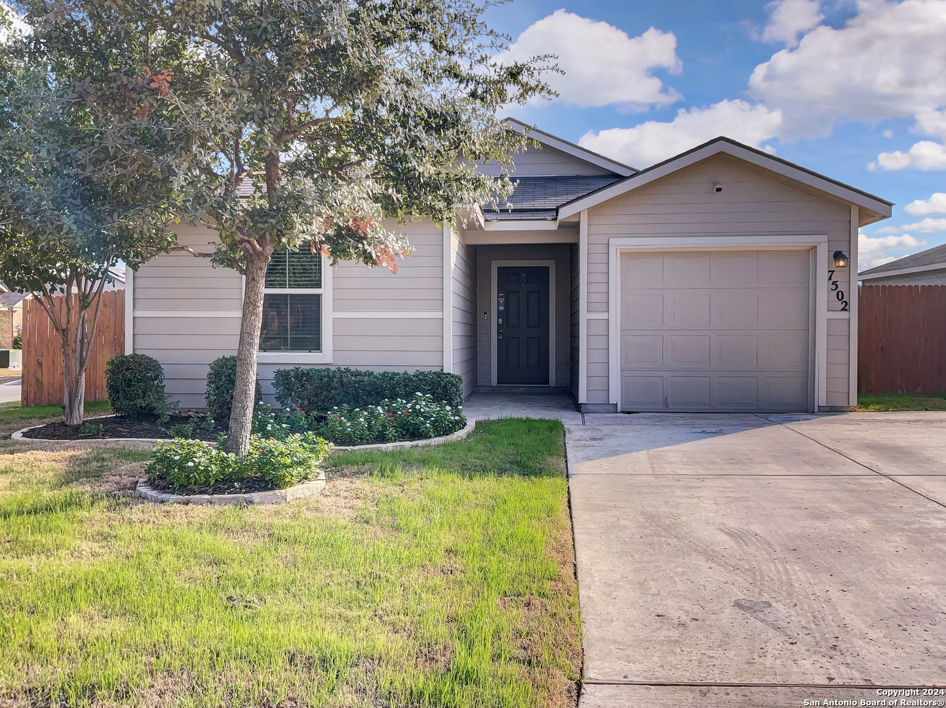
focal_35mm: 29
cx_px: 473
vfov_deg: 48.2
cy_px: 354
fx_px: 792
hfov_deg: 61.7
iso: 16
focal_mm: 3
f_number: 1.8
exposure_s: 1/1626
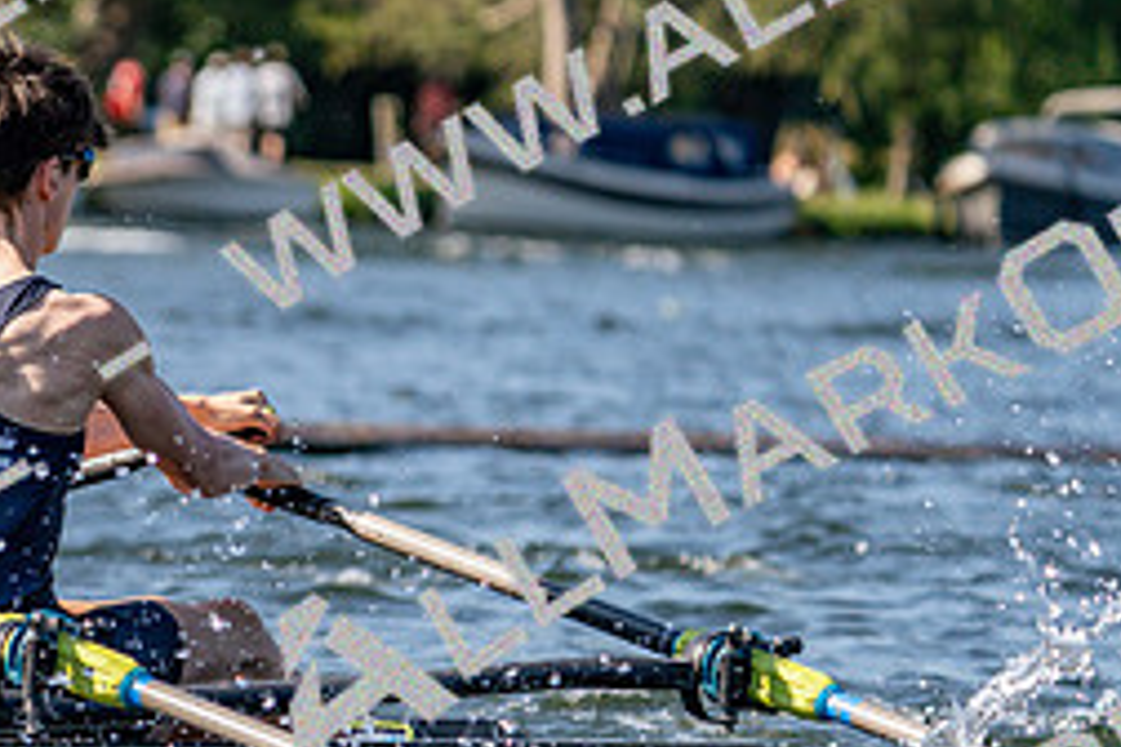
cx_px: -102
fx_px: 14354
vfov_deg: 3.0
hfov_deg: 4.5
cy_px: 385
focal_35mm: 461
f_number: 5.6
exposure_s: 1/1600
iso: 320
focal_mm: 200
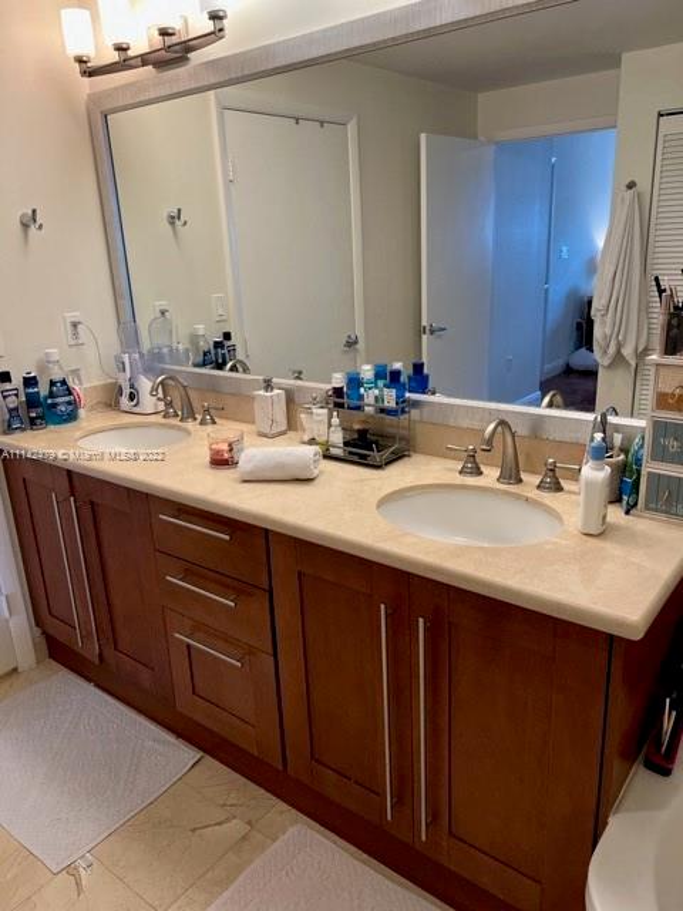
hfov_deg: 53.1
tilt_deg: -17.9
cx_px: 342
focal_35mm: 26
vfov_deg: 67.3
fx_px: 684
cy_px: 456
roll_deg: +3.7
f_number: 1.5
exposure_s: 1/120
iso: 125
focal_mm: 5.7
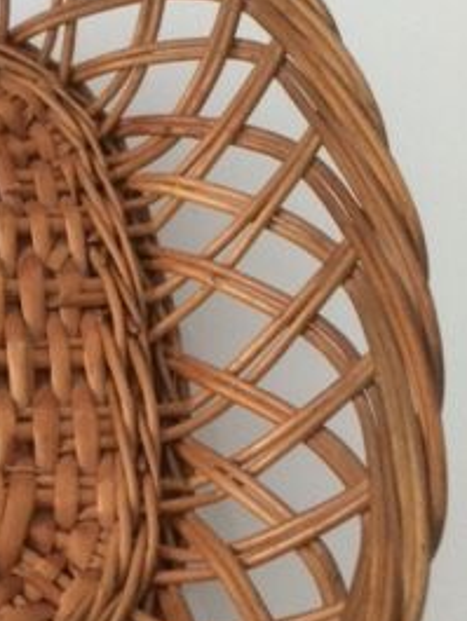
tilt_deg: -62.6
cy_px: 314
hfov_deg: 19.8
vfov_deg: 27.8
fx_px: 1258
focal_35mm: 70
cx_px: -87
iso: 320
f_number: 2.2
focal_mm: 4.15
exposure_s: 1/25
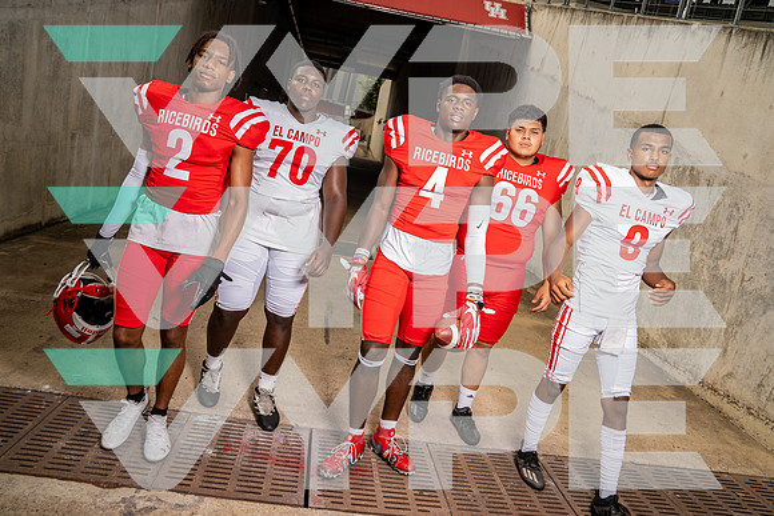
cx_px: 387
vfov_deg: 51.3
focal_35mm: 25
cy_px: 258
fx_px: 538
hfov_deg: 71.5
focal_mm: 25
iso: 100
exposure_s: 1/200
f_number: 8
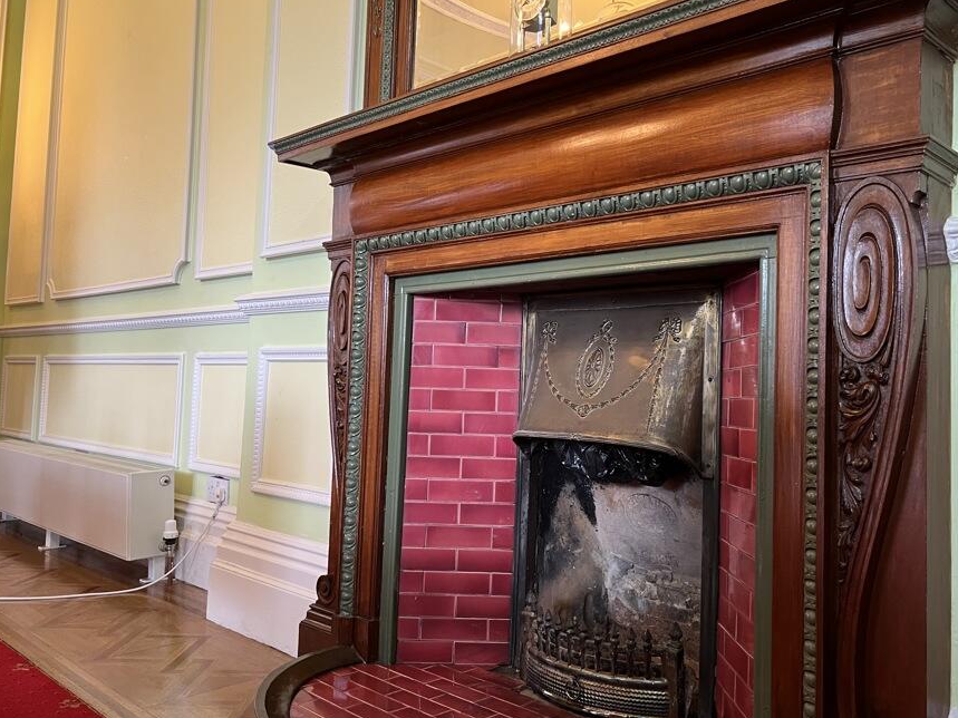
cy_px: 347
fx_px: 858
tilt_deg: +2.4
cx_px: 531
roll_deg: -1.7
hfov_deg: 58.2
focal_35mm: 31
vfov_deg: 45.4
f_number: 1.6
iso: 100
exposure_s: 1/50
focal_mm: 5.1
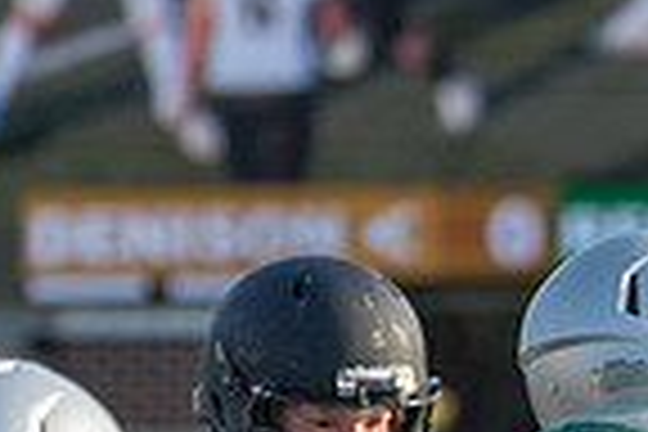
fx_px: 21148
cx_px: 1084
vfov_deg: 1.2
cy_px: 981
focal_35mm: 1175
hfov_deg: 1.8
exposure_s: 1/1250
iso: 500
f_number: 5.6
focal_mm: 221
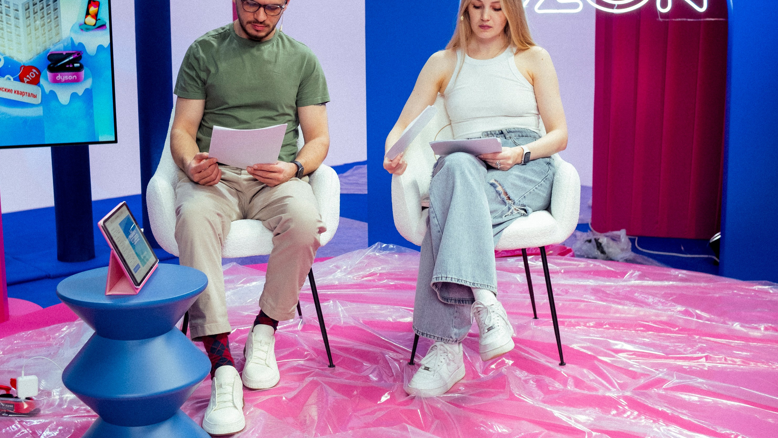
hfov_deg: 43.7
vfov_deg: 25.4
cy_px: 163
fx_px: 970
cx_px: 371
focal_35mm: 47
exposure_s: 1/160
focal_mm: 23
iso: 1000
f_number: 2.5
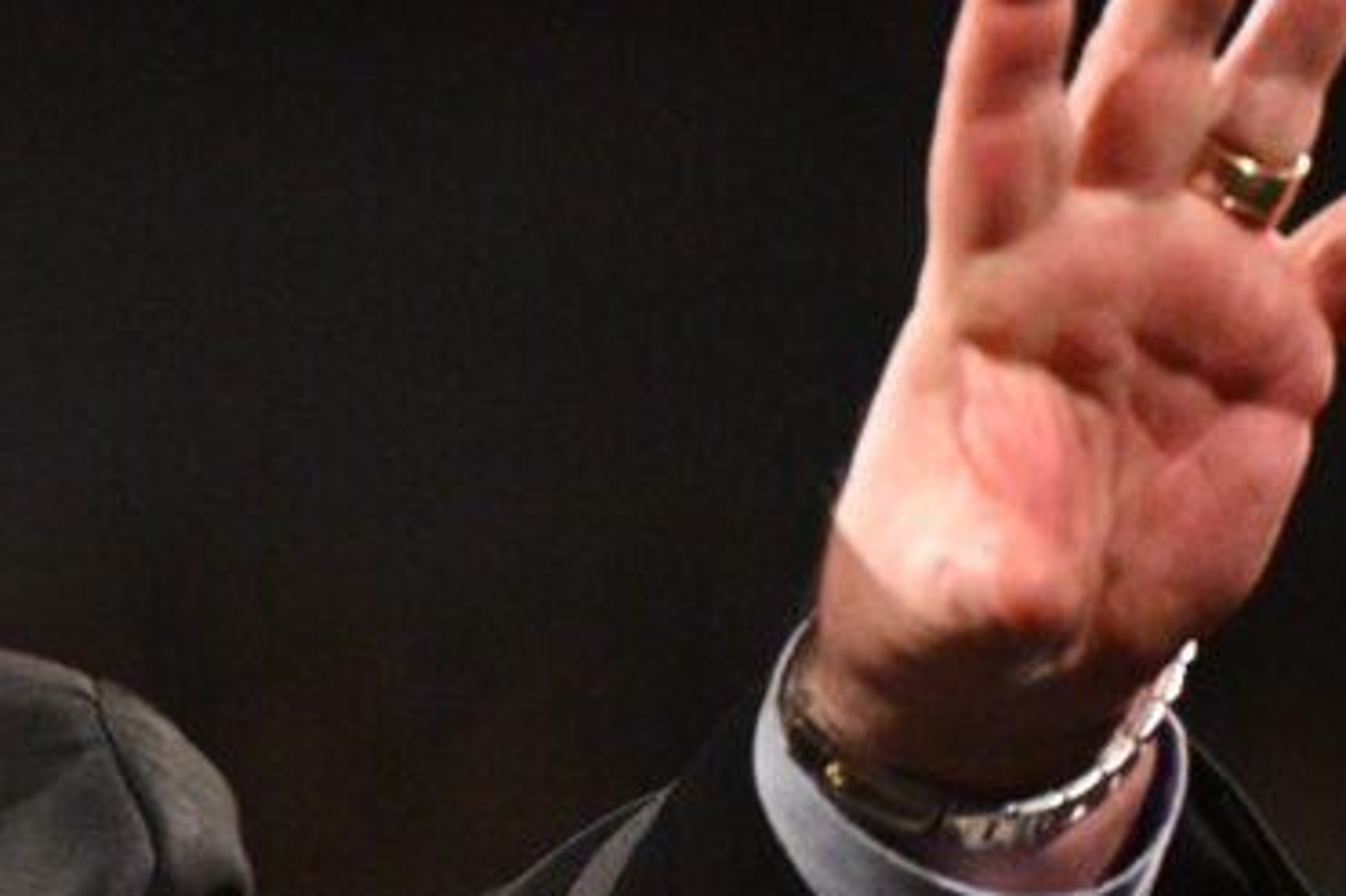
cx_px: -203
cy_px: 477
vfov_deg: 2.0
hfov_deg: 2.9
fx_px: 26309
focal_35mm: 704
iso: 6400
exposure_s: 1/800
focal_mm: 170
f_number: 2.8
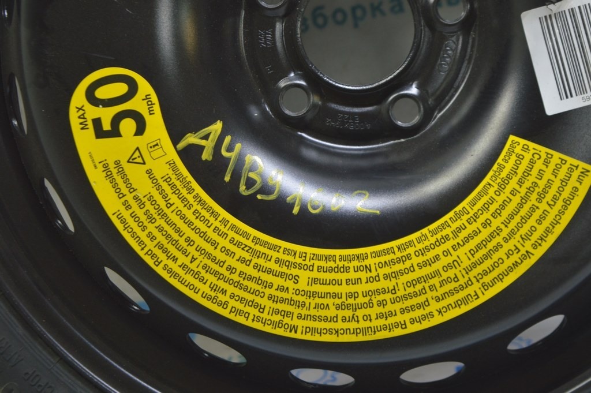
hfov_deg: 26.0
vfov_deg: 17.5
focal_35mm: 78
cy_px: 196
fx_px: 1279
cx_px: 296
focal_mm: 52
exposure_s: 1/20
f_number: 5.6
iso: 400
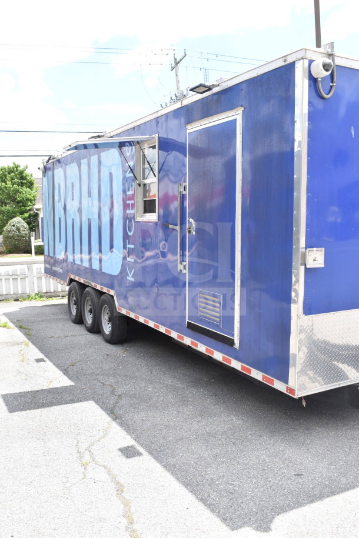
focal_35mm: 33
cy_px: 269
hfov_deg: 40.0
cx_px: 180
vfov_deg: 57.2
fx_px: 494
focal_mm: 22
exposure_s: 1/160
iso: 200
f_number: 6.3
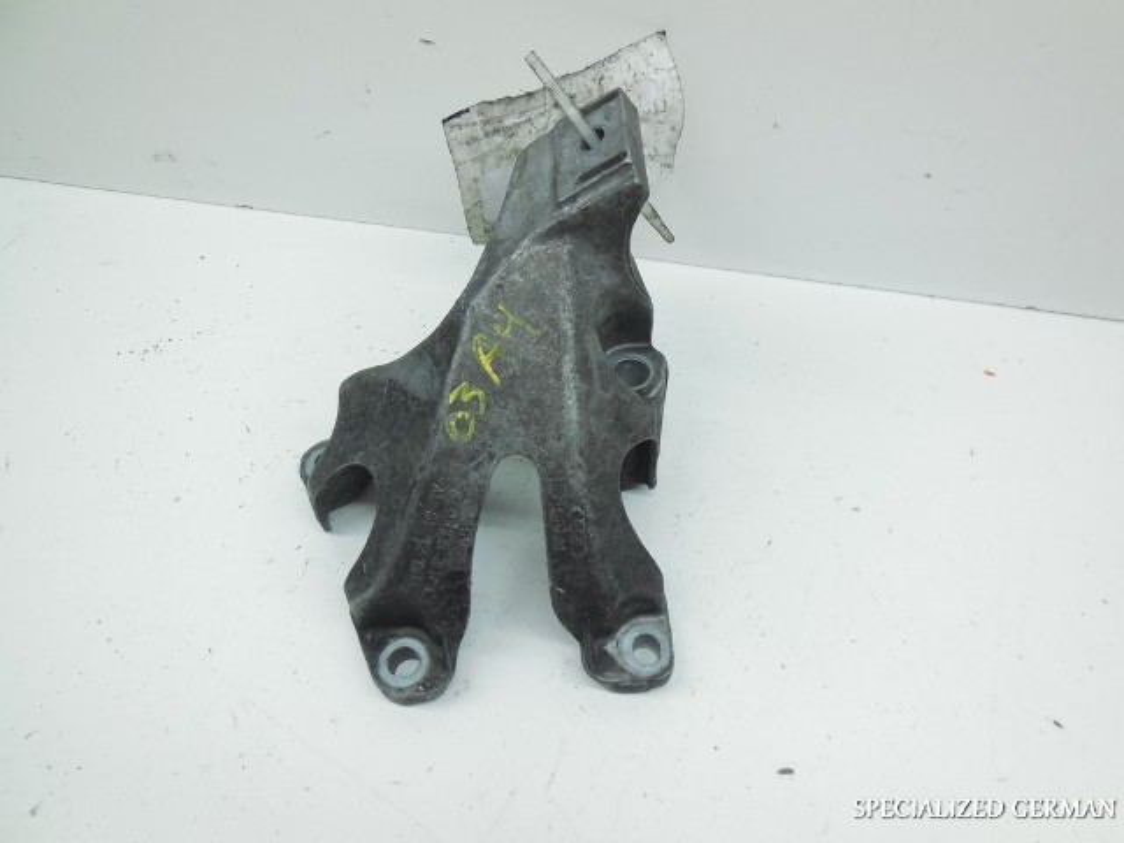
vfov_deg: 54.9
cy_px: 422
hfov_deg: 69.4
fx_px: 812
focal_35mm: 25
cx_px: 562
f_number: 3.1
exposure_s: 1/250
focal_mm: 4.5
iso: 320
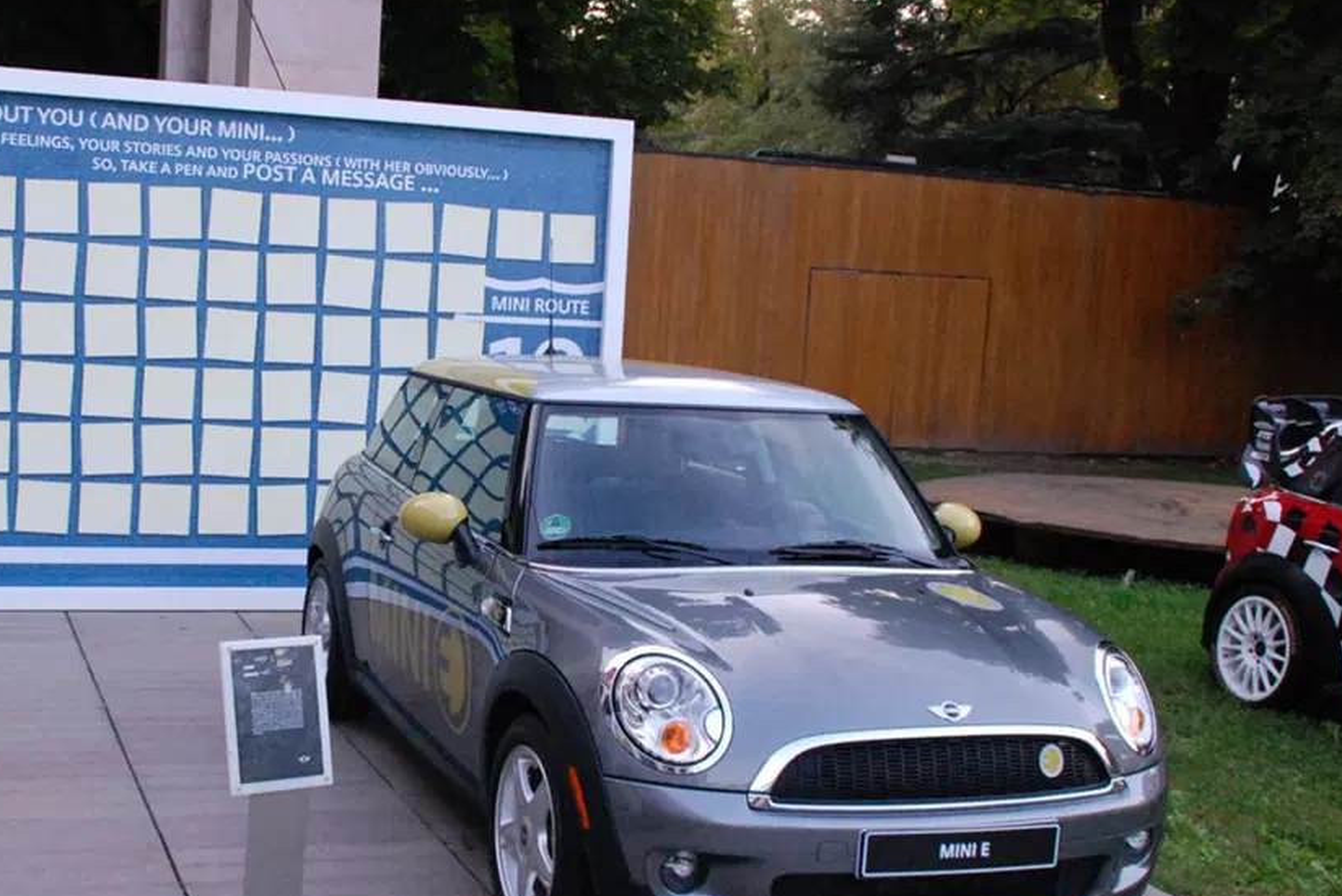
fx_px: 1790
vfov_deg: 28.1
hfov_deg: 40.7
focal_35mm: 48
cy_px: 476
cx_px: 485
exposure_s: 1/160
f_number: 6.3
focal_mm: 22
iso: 1600
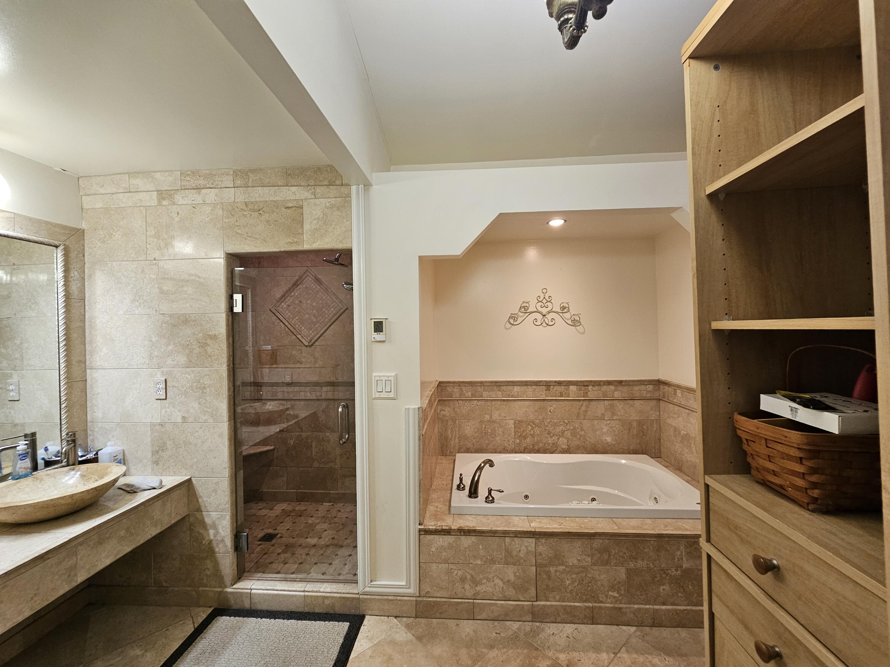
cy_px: 334
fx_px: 334
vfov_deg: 89.9
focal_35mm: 13
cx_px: 445
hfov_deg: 106.2
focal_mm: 2.2
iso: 200
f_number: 2.2
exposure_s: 1/60
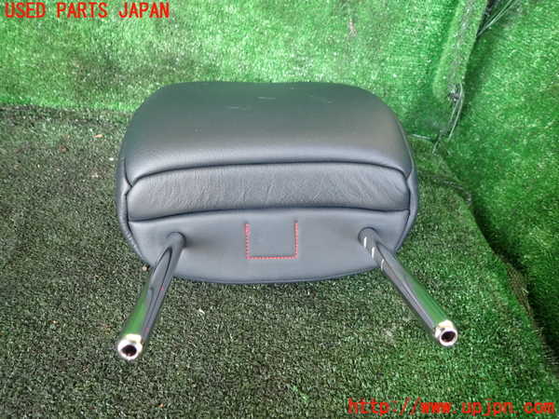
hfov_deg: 69.4
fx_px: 404
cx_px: 280
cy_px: 210
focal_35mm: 25
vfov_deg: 54.9
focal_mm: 4.5
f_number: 2
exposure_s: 1/30
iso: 200
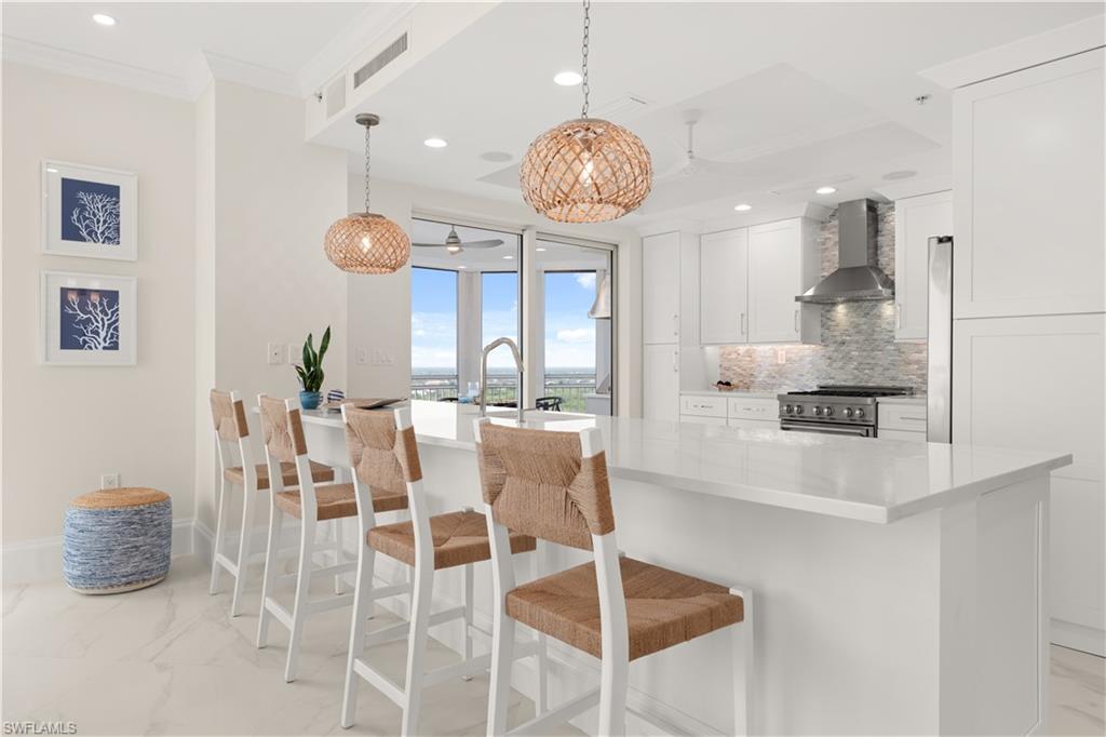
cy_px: 368
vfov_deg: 59.5
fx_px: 645
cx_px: 553
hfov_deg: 81.2
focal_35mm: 21
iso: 400
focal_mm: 21
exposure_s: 1/10
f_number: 8
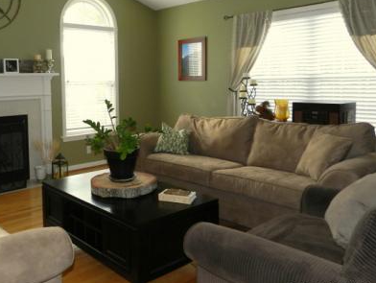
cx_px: 128
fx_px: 370
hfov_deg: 52.9
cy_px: 106
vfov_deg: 41.6
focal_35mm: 34
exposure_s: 1/50
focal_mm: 4
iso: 160
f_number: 3.4
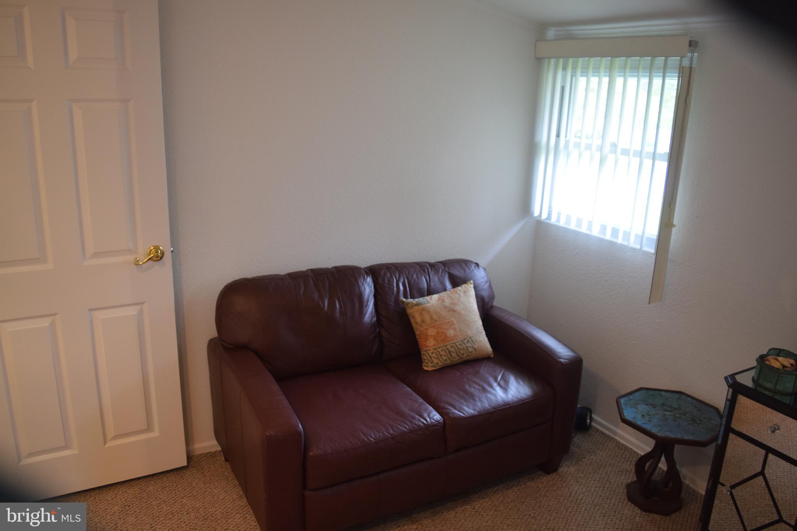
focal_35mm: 36
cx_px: 398
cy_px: 266
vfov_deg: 36.9
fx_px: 797
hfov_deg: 53.1
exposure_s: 1/60
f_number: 4
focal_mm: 24
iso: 720
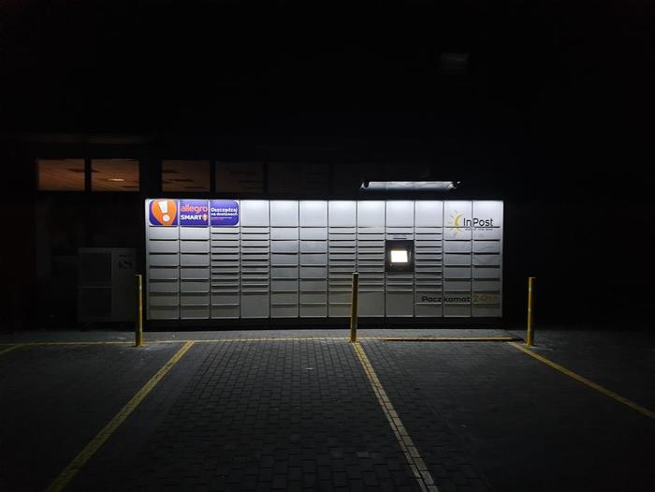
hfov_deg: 67.3
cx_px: 328
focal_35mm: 26
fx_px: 492
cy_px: 246
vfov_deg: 53.1
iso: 250
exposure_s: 1/26
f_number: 1.5
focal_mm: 4.3
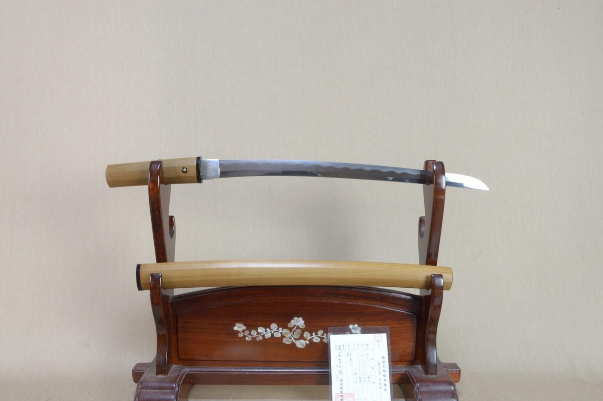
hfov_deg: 62.0
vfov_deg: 43.5
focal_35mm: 30
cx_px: 302
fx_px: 502
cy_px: 200
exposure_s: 1/1.6
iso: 400
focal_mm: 20
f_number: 11
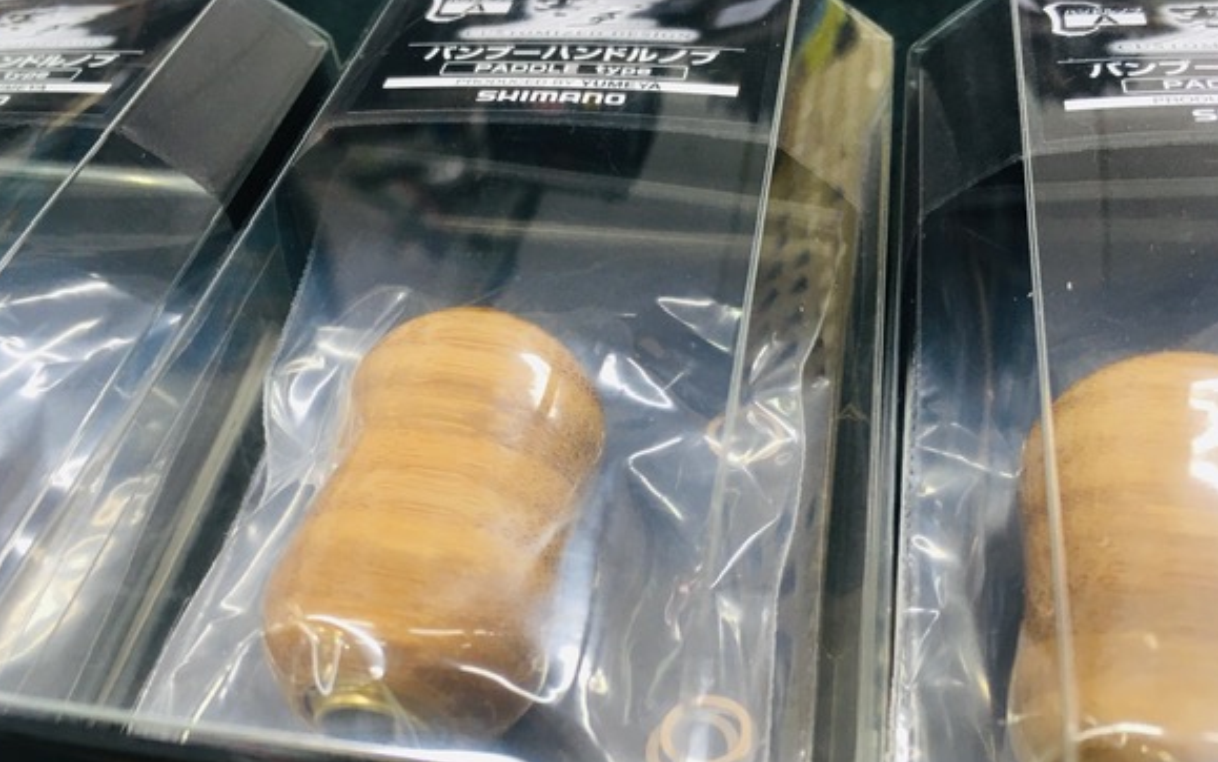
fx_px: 1129
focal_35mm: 34
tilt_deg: -47.6
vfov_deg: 37.0
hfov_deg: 56.7
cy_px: 480
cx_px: 574
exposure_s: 1/30
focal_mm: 4.15
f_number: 2.2
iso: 40
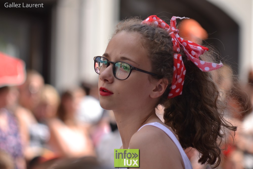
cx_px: 126
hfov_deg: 9.1
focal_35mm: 225
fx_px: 1581
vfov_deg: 6.1
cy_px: 84
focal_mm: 150
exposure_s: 1/400
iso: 100
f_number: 4
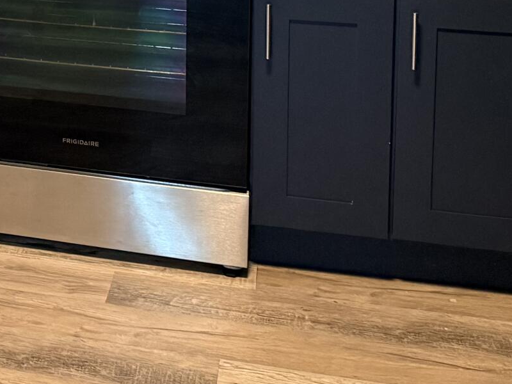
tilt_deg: -5.6
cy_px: -177
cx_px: -191
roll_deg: +0.7
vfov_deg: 15.3
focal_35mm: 90
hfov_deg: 19.7
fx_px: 1331
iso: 400
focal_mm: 6.76
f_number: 1.78
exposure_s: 1/60
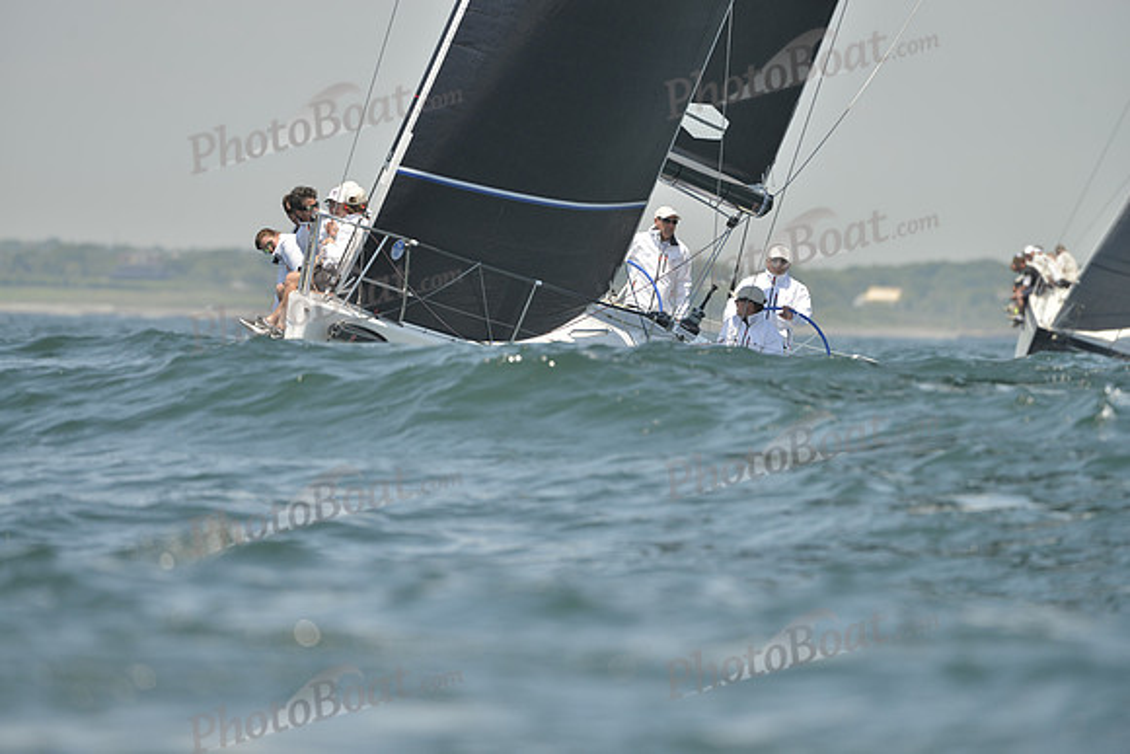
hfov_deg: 5.2
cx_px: 565
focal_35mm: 400
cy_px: 377
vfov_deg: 3.4
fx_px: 12558
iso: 280
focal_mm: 400
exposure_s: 1/1250
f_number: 5.6
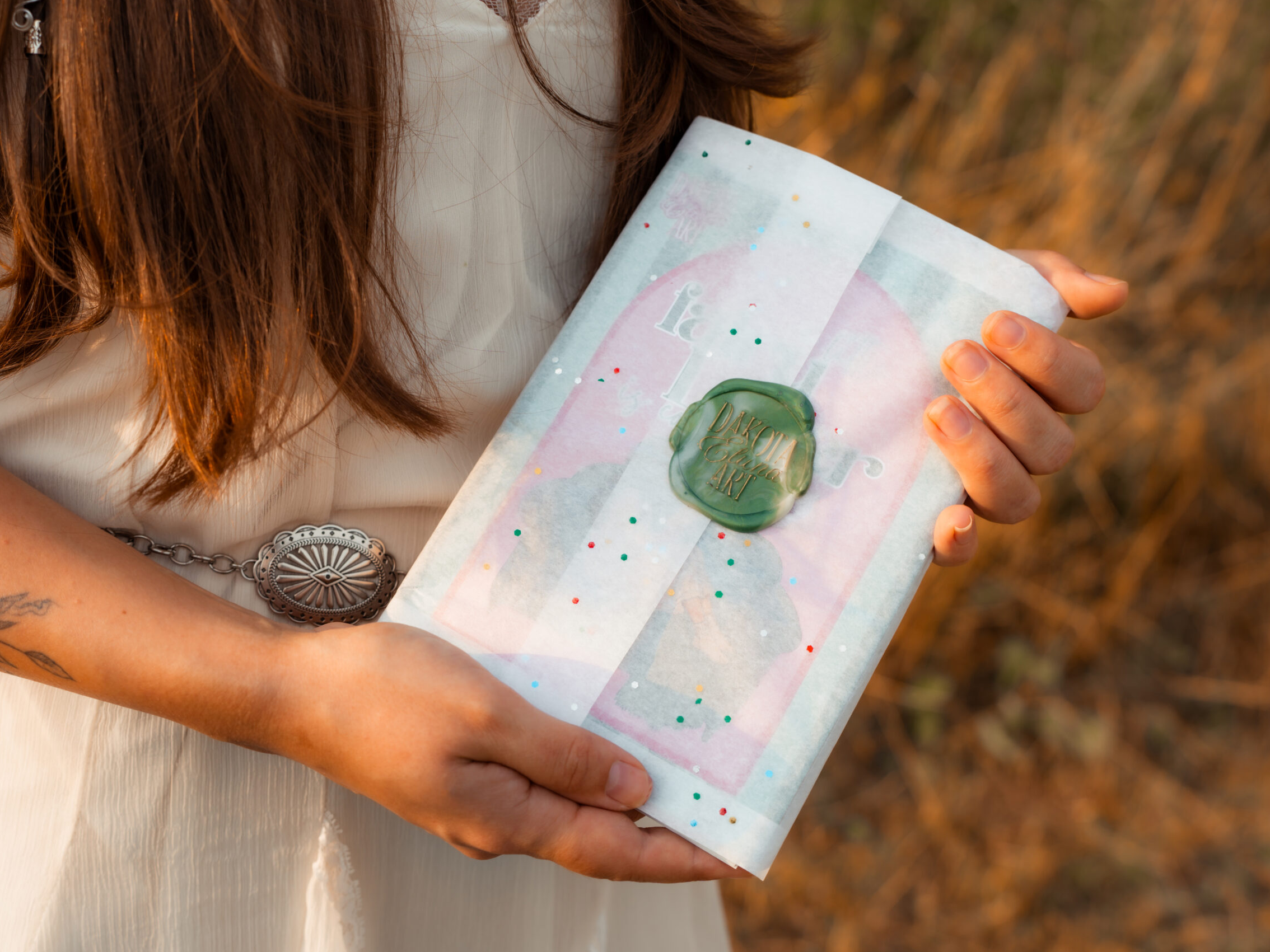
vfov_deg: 28.6
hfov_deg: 37.5
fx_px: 1871
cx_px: 585
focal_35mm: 51
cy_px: 475
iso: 100
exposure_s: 1/400
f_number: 4.5
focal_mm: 47
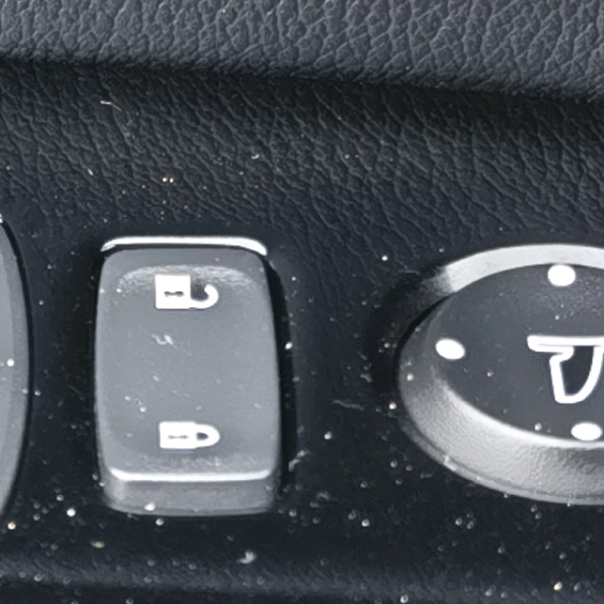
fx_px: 3889
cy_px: 193
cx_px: -161
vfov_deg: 8.9
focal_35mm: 197
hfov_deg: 8.8
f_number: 1.9
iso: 64
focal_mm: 6.67
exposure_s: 1/100
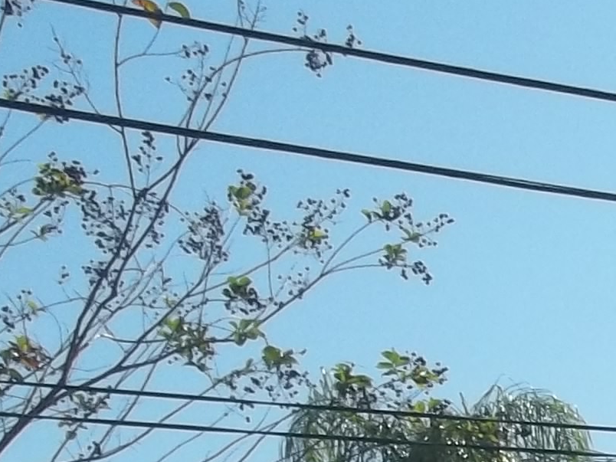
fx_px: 3132
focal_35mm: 176
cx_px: 1627
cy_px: 954
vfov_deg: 8.0
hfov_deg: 9.6
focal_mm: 5.9
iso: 64
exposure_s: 1/200
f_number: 8
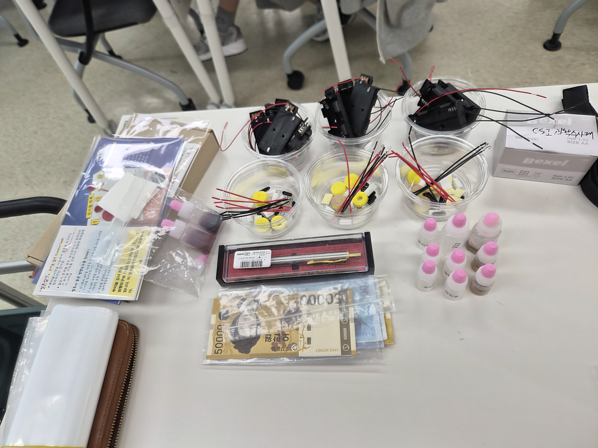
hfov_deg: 73.9
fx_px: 397
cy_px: 224
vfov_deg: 58.9
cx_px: 299
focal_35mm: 23
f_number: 1.8
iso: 50
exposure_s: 1/120
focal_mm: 5.4
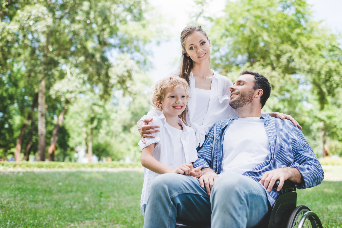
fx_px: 333
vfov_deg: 37.9
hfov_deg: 54.4
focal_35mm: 35
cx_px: 171
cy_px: 114
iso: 100
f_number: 2
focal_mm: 35
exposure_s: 1/1250
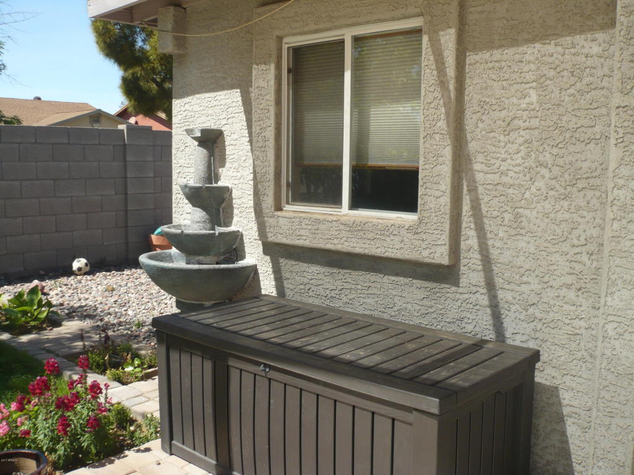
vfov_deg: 40.7
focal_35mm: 35
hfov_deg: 52.6
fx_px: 641
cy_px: 238
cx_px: 317
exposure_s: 1/160
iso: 100
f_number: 8
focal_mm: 5.8
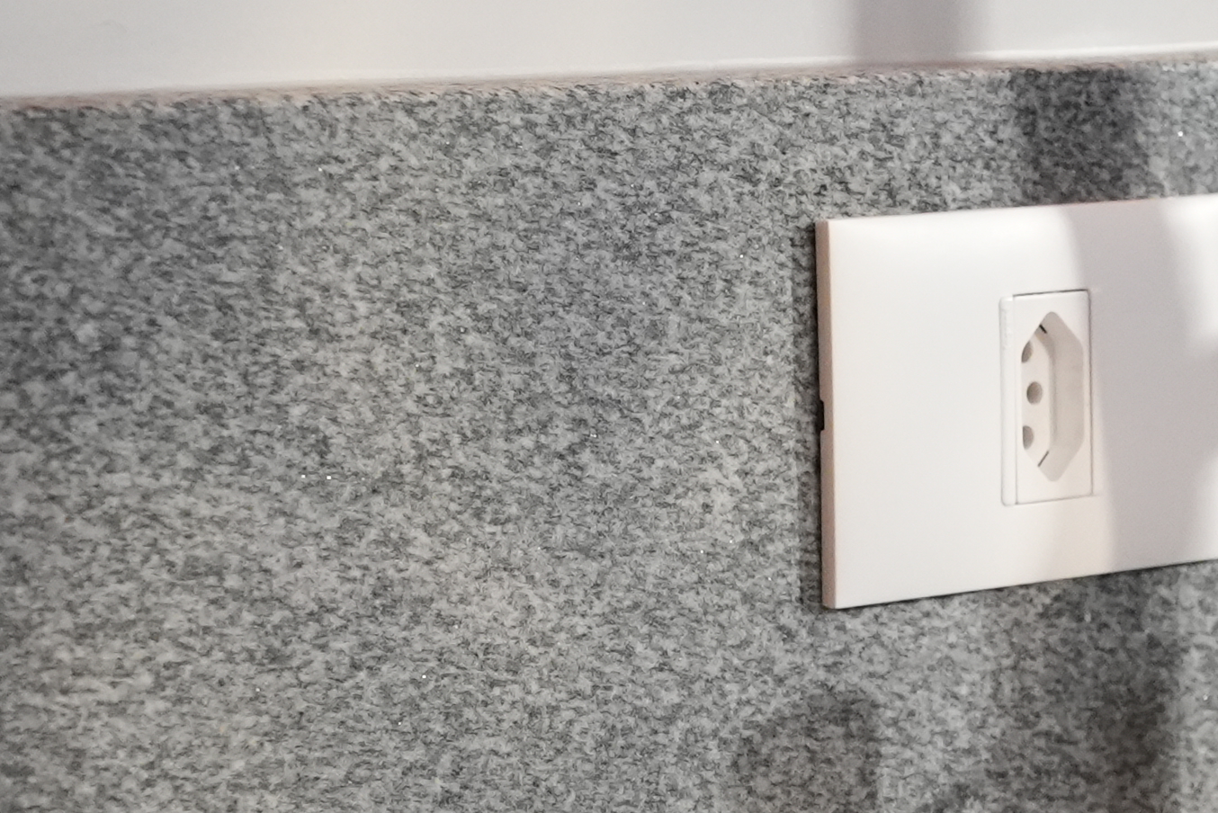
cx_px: 1643
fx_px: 5618
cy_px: 915
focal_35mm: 166
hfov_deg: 12.0
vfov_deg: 8.2
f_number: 5.6
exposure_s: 1/400
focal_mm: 53
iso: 8000
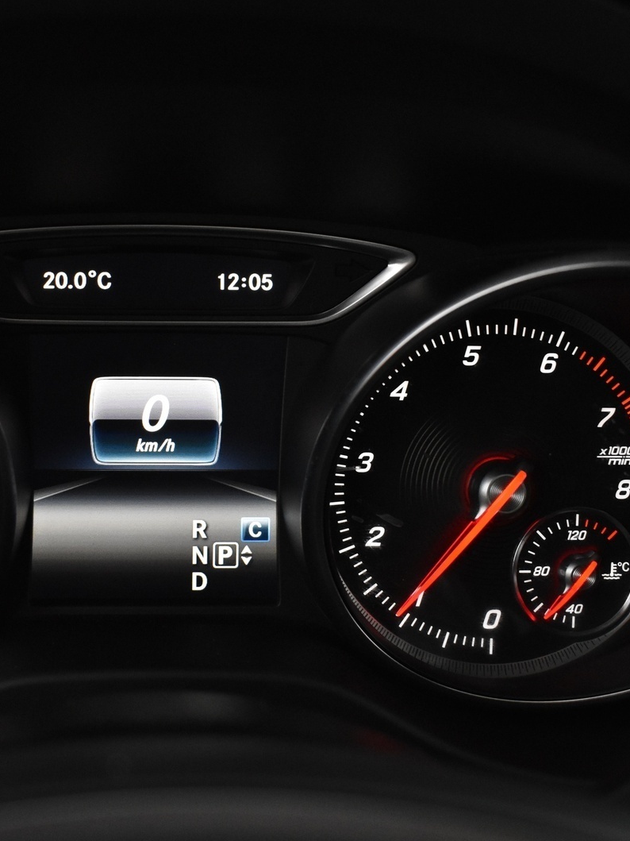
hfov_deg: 28.3
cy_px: 419
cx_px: 155
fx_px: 1231
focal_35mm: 51
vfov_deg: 37.7
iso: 2500
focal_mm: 23
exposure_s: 1/40
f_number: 3.8
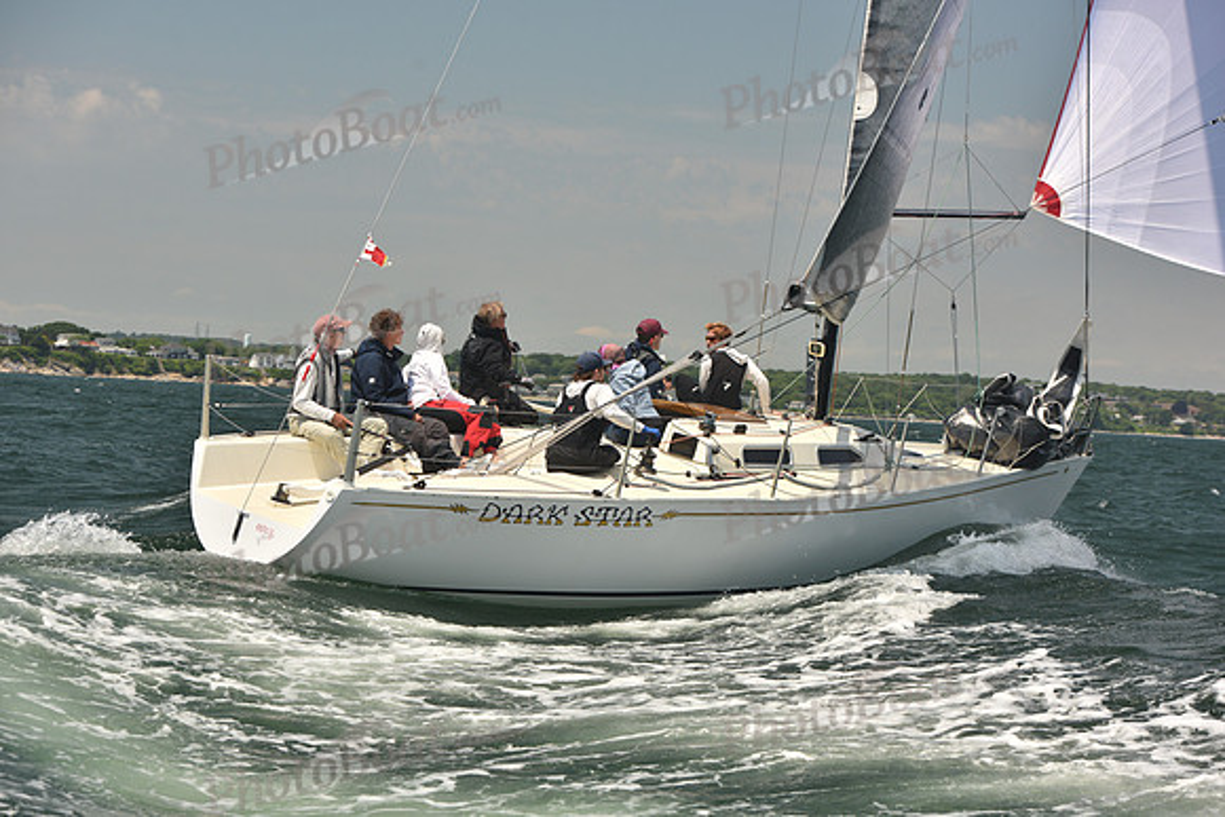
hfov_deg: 28.8
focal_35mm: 70
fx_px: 2382
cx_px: 612
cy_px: 408
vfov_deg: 19.5
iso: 250
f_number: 6.3
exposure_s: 1/640
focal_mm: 70
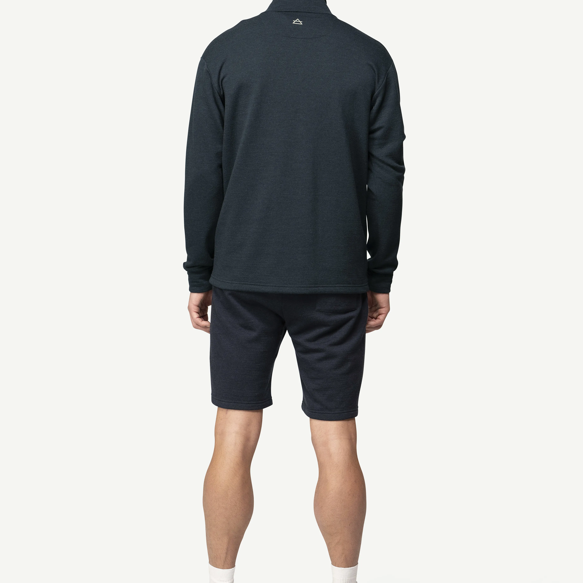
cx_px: 286
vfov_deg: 18.7
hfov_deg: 18.7
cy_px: 297
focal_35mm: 93
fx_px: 1772
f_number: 5
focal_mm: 70
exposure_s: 1/60
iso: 500
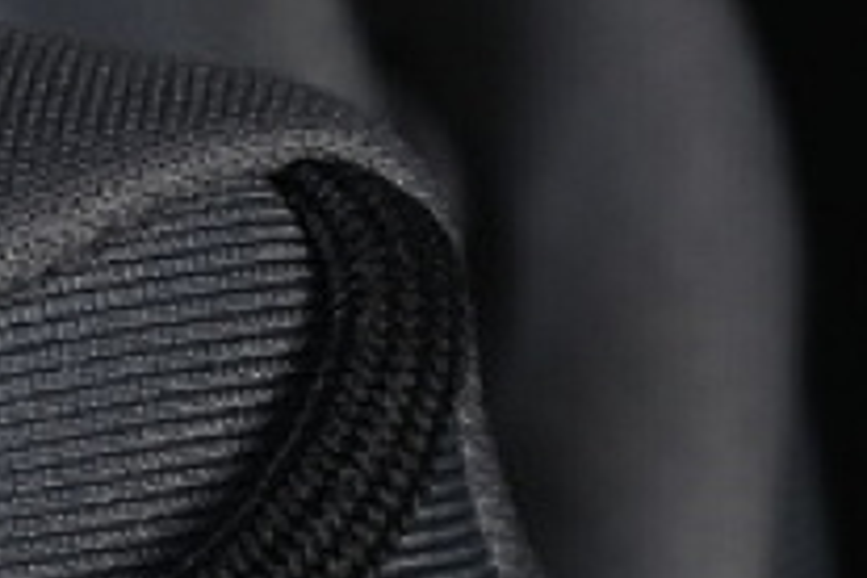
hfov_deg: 5.2
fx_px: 9416
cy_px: 1122
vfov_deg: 3.5
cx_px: -406
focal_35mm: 391
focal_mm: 50
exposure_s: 1/60
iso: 160
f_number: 7.1
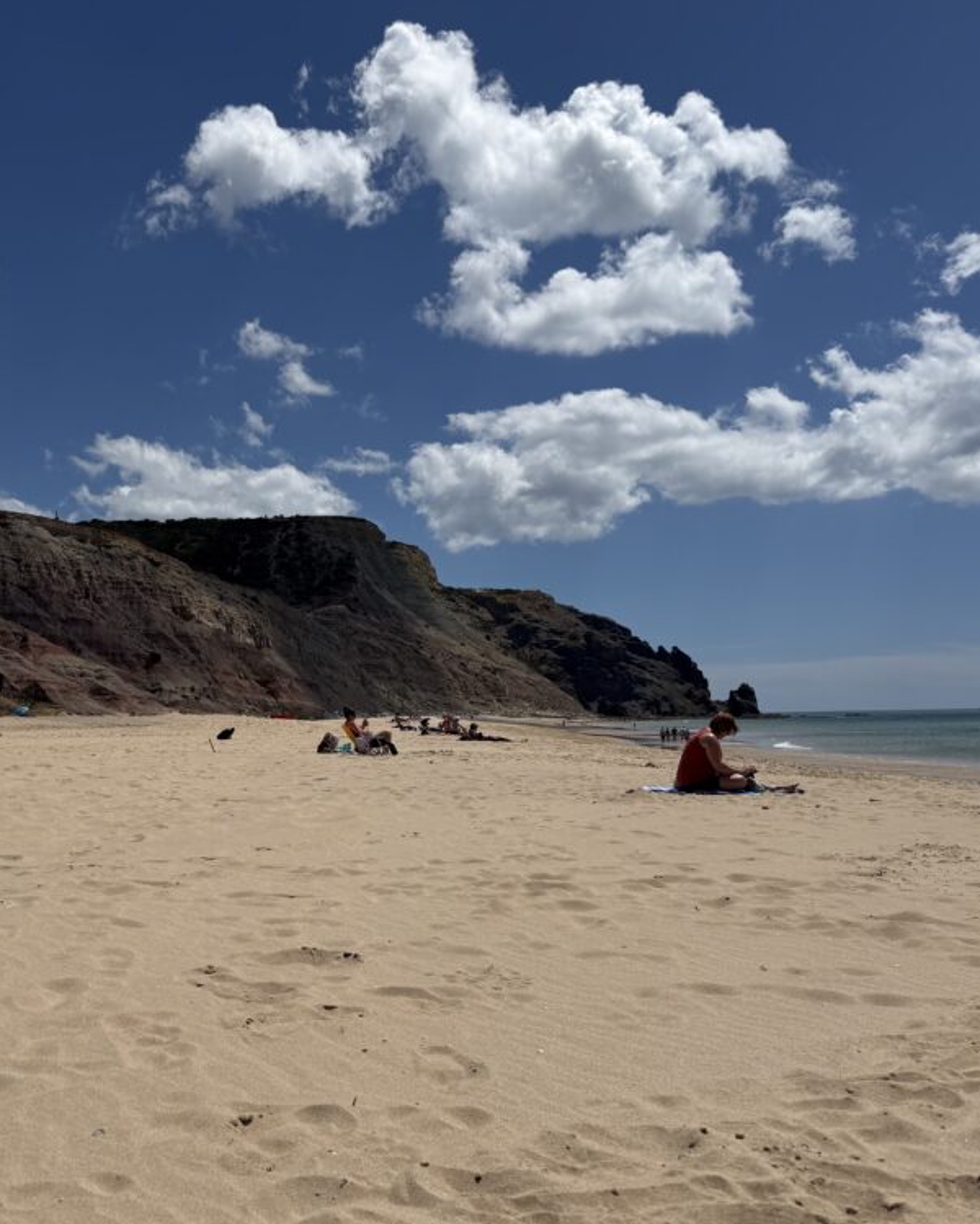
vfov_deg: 55.7
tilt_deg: +5.7
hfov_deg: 44.7
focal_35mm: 32
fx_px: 1160
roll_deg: +1.3
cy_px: 622
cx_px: 286
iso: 80
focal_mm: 6.76
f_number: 1.78
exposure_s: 1/17544
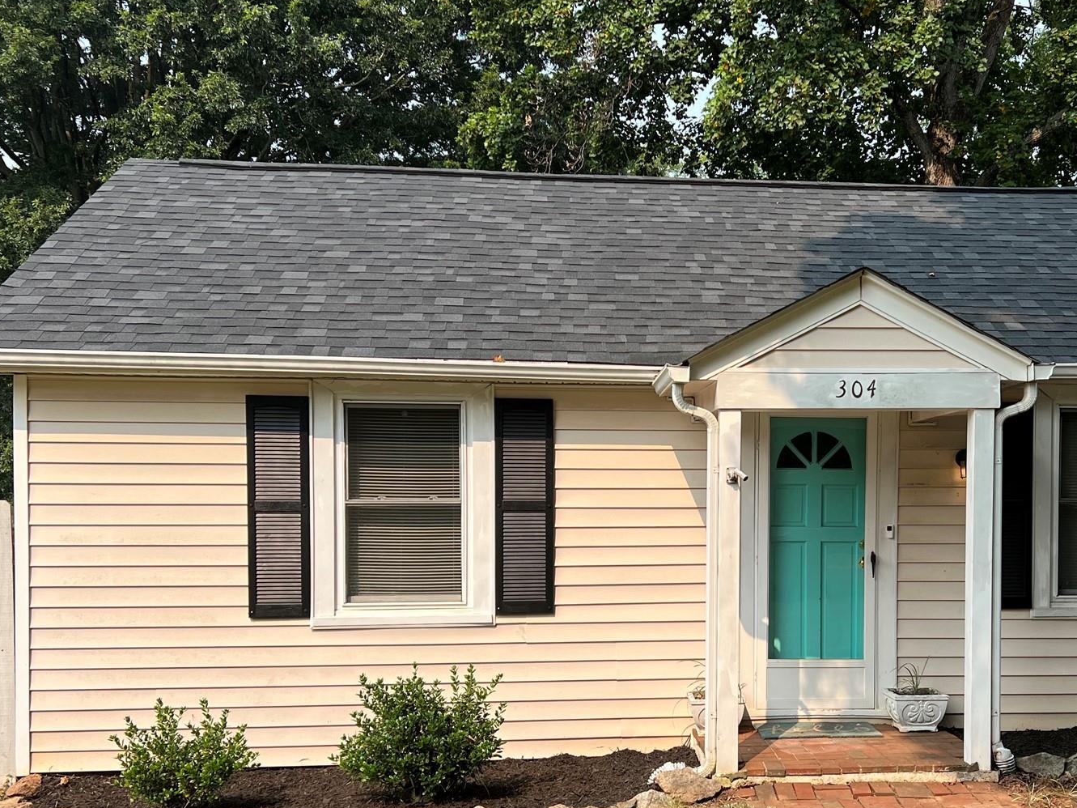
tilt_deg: -3.0
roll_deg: +0.5
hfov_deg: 46.2
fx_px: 1244
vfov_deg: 35.7
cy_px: 513
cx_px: 706
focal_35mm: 40
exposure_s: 1/2208
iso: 50
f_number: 1.5
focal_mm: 5.7
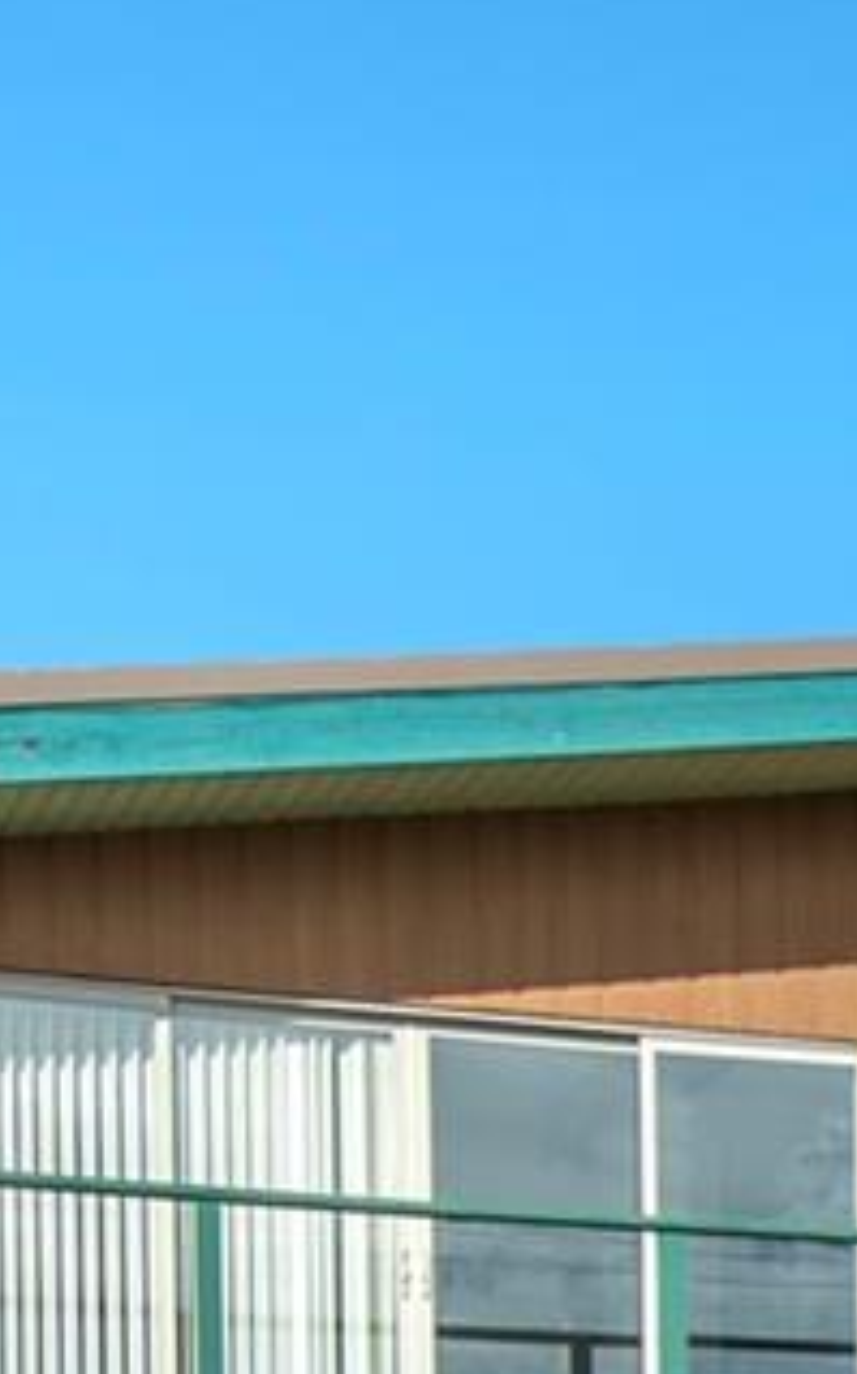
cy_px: 1887
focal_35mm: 92
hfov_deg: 12.8
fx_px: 3443
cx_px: 1568
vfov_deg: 20.3
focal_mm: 12
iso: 200
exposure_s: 1/800
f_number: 8
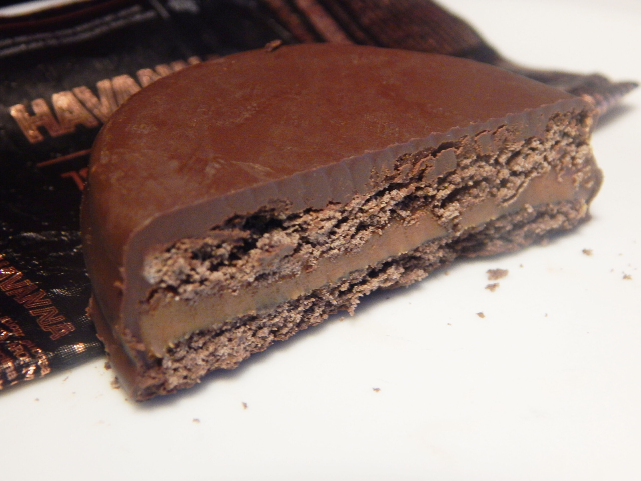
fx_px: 1000
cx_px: 320
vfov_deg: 27.0
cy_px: 240
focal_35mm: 54
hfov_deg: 35.5
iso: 400
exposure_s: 1/50
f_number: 3.8
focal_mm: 9.7
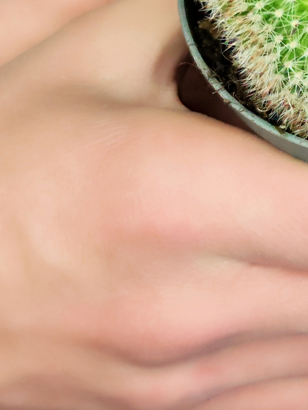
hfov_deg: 21.1
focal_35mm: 63
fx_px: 747
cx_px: 404
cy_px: -22
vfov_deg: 28.4
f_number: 1.69
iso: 5600
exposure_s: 1/316
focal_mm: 7.01
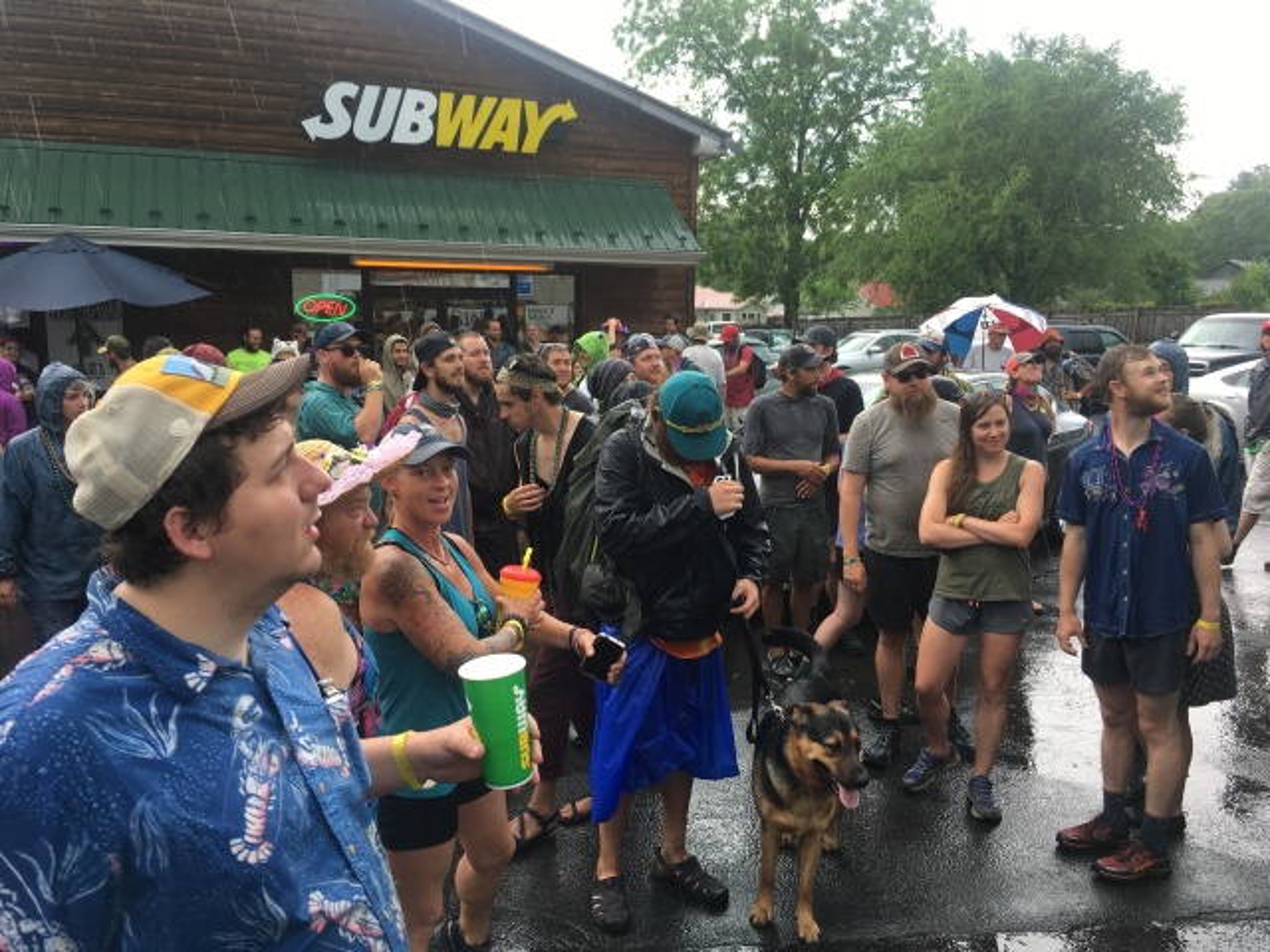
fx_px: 1064
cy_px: 476
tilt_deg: -7.8
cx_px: 635
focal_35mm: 29
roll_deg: -1.0
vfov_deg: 48.2
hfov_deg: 61.7
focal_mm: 4.15
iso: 25
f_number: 2.2
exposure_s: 1/155
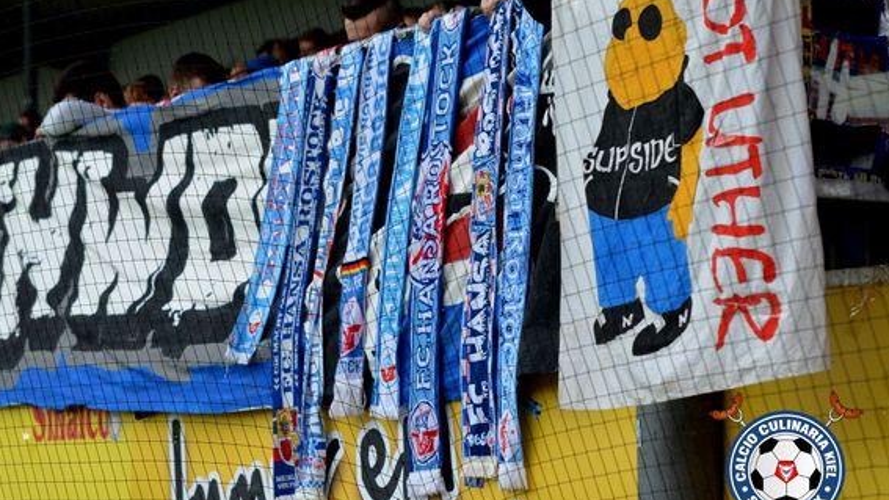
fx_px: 2900
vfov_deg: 9.9
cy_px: 266
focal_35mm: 123
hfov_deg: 17.4
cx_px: 444
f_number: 4
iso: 400
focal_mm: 78
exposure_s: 1/1000
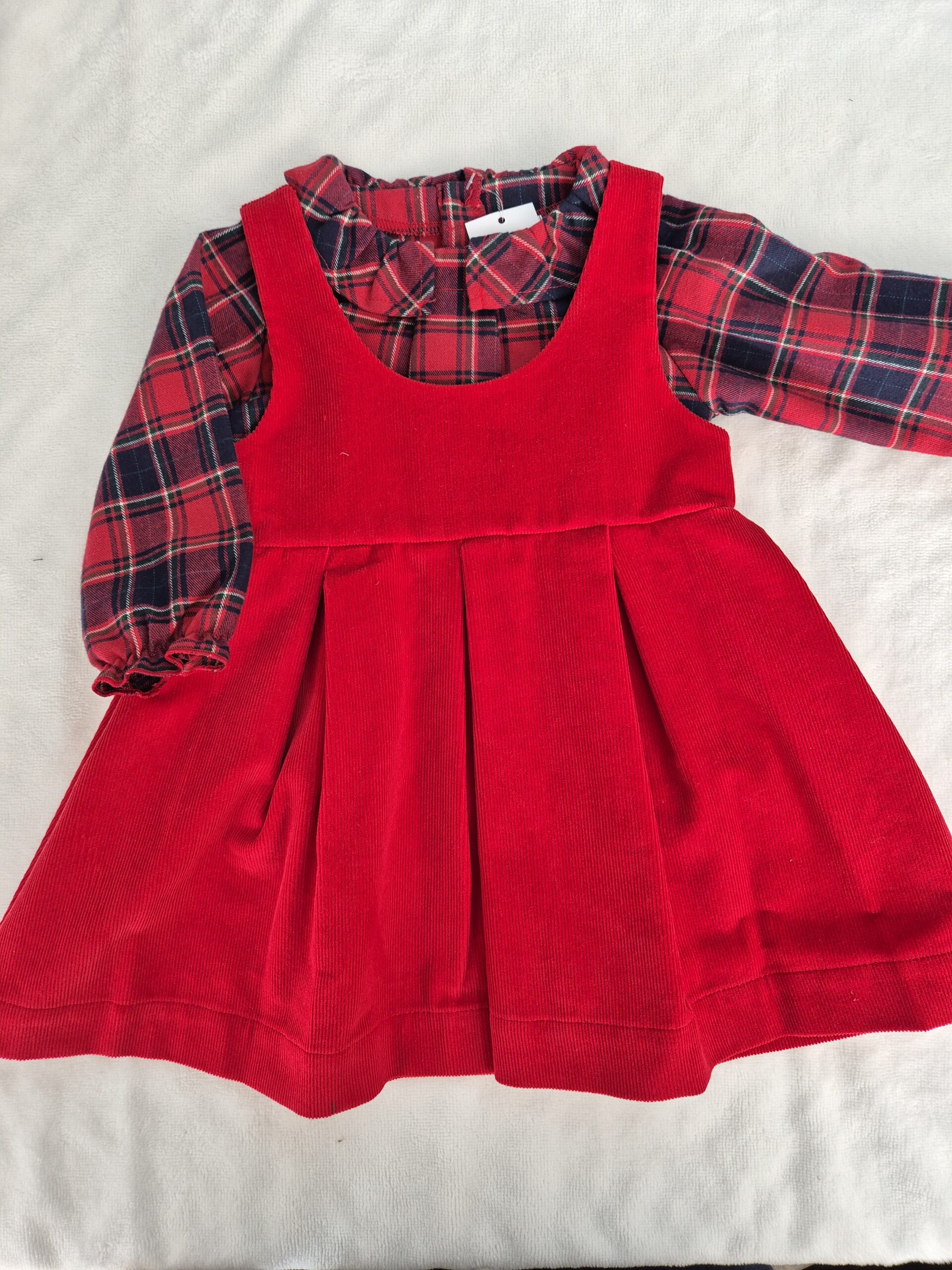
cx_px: 476
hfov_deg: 58.9
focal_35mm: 23
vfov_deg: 73.9
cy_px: 635
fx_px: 843
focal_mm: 5.4
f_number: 1.8
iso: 125
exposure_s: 1/100
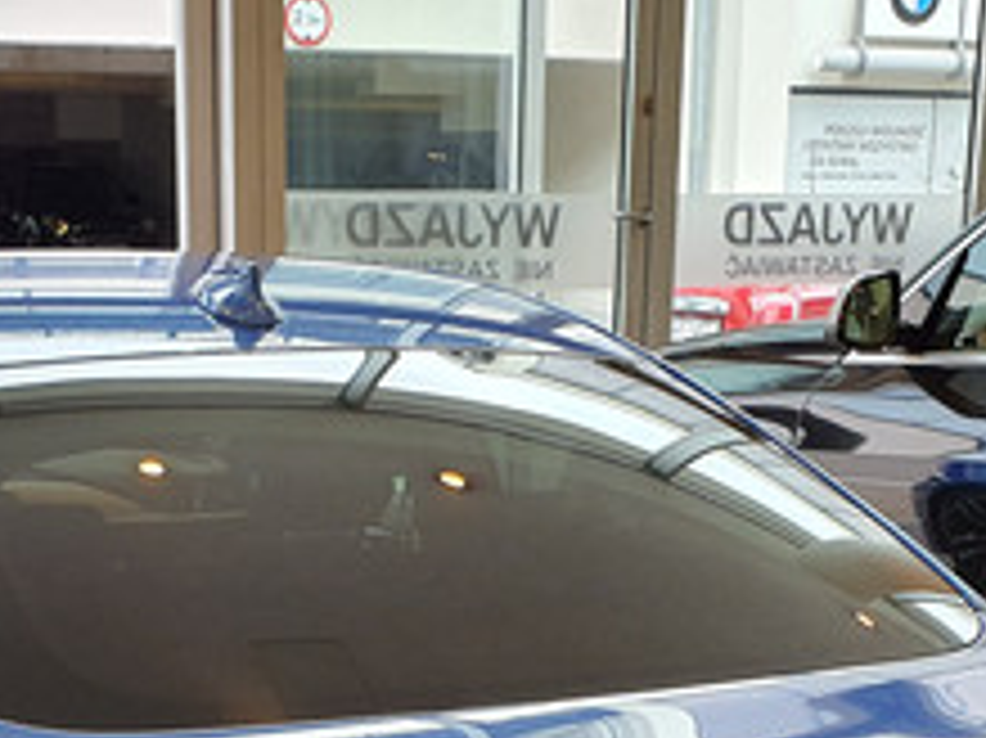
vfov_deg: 18.2
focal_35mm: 76
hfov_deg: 25.6
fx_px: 2164
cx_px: 392
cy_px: 932
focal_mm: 4.32
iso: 125
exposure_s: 1/100
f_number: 2.4
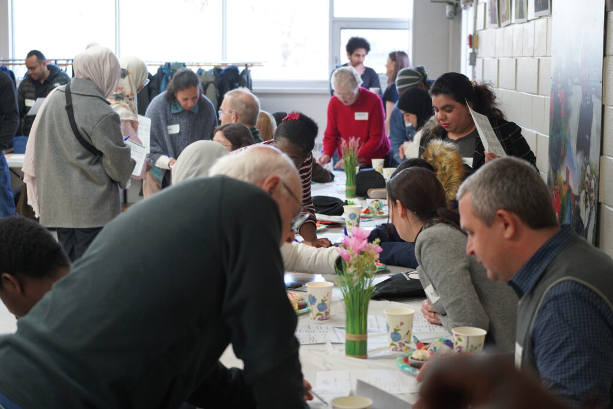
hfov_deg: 28.8
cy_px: 204
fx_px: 1192
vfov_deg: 19.5
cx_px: 306
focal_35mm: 70
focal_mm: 70
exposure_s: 1/160
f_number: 4.5
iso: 2500
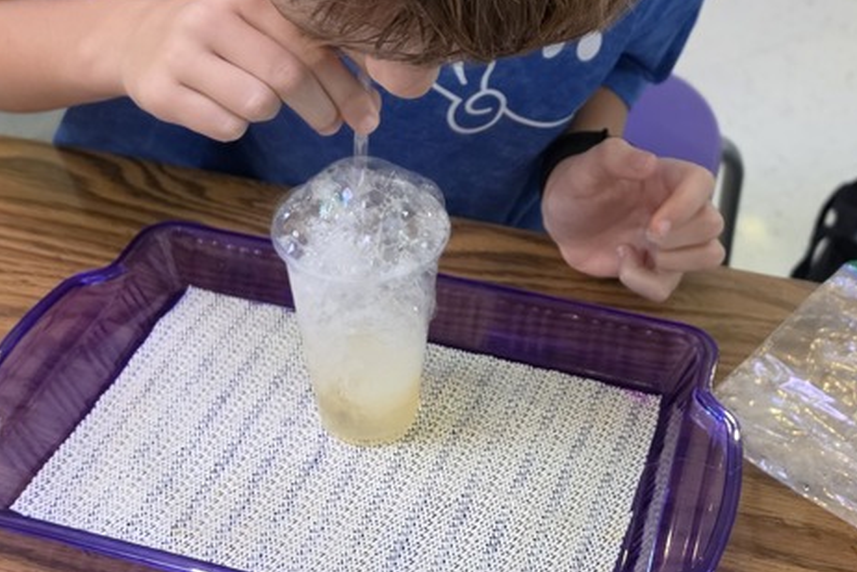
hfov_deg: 37.4
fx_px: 1262
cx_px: 497
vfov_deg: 25.5
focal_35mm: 53
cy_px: 258
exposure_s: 1/120
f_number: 1.4
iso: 800
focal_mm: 6.5
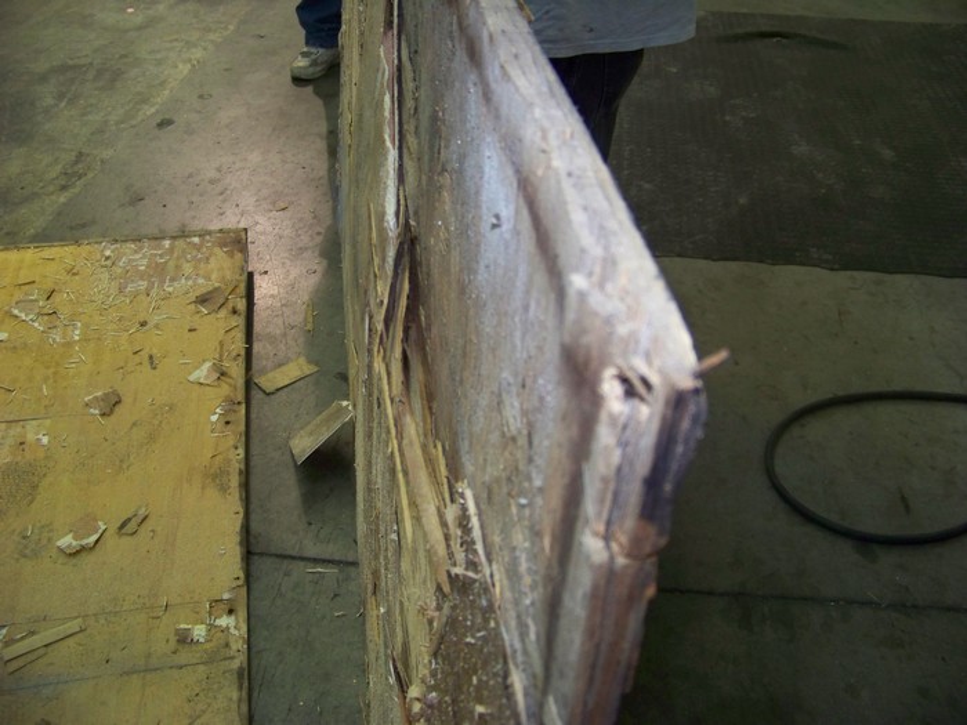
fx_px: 1006
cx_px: 484
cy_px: 362
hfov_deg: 51.4
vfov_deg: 39.7
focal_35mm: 36
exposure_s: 1/30
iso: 200
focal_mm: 5.85
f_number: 2.8
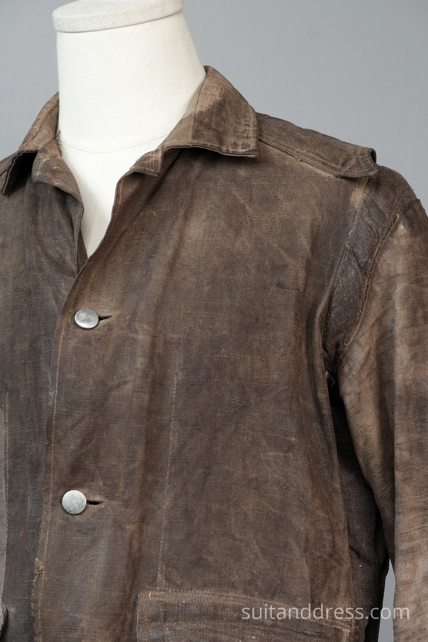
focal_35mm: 129
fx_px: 2300
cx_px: 214
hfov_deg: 10.6
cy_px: 321
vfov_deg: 15.9
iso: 400
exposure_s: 1/30
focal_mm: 86
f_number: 8
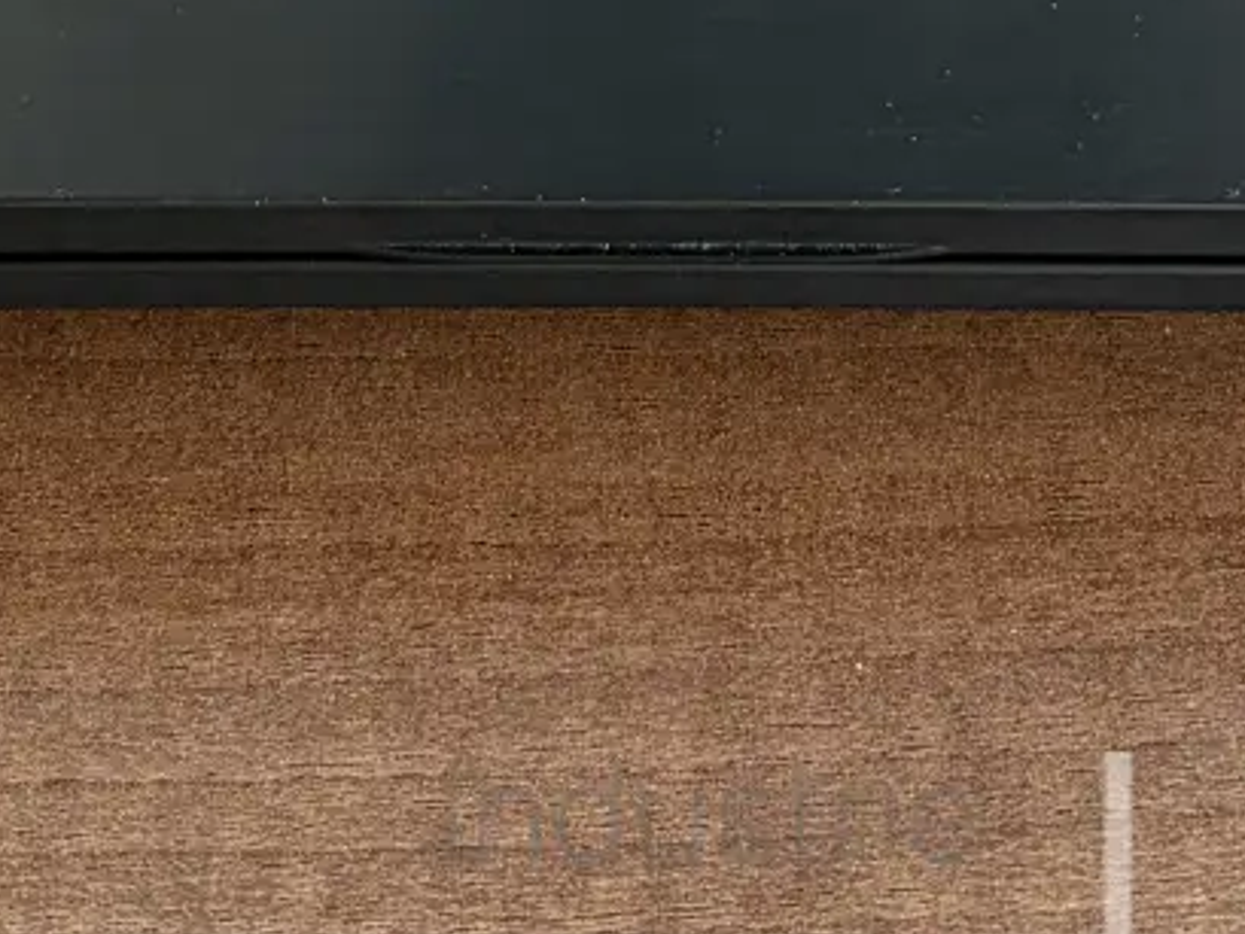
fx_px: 4389
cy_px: -548
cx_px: 621
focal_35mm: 122
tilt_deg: -44.5
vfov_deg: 11.5
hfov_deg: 16.1
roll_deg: -0.6
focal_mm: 5.96
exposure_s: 1/60
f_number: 1.6
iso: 200
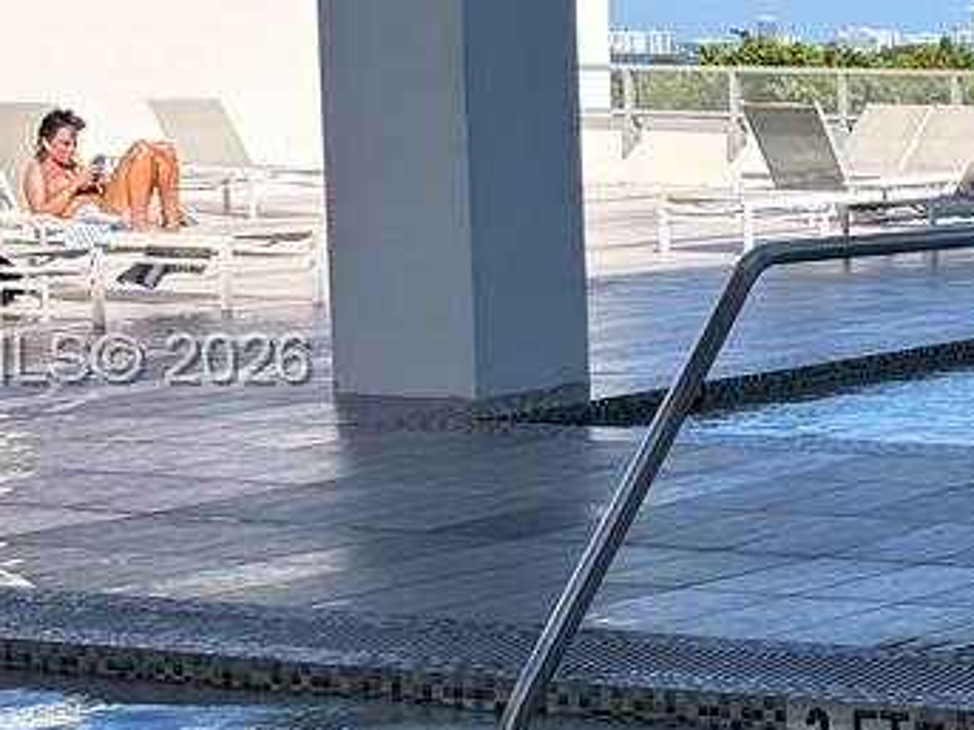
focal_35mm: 112
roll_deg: -0.9
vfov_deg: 13.2
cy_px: 364
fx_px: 3150
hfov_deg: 15.4
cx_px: 1698
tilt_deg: -4.3
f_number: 1.78
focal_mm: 6.76
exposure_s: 1/4975
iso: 100
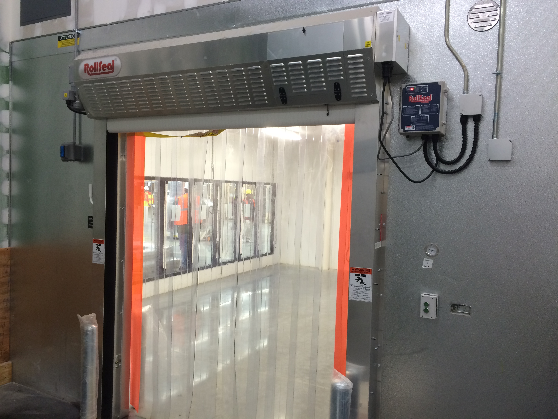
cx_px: 279
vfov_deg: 48.2
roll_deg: -1.5
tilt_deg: -4.2
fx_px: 467
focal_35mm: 29
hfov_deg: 61.7
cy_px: 210
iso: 80
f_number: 2.2
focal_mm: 4.15
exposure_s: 1/30
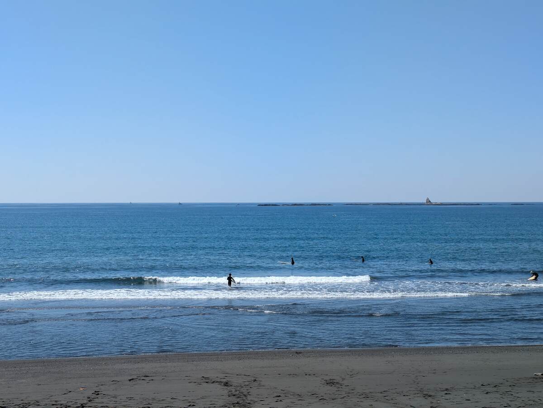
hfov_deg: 37.5
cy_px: 204
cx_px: 272
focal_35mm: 51
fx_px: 800
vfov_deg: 28.6
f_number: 1.89
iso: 45
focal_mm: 5.43
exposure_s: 1/3344
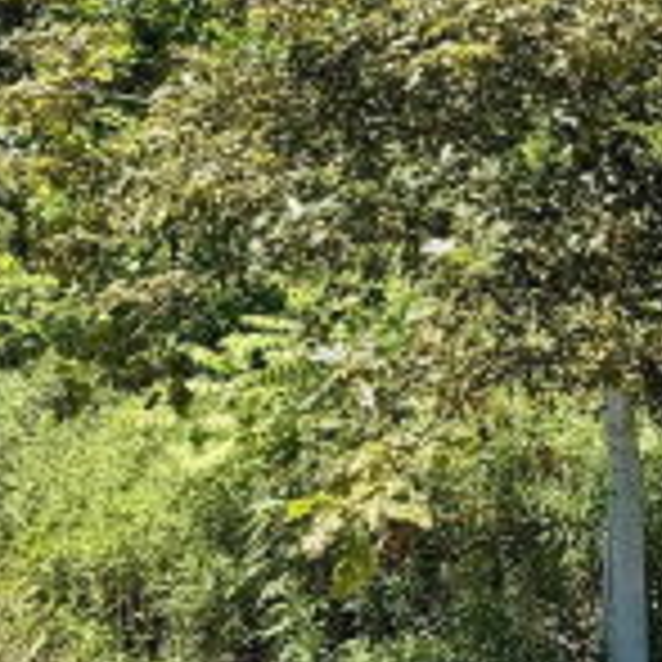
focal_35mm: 56
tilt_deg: +3.6
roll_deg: +0.5
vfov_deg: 29.4
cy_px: 72
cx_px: 817
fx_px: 1212
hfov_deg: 26.7
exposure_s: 1/709
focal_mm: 2.22
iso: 40
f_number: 2.2
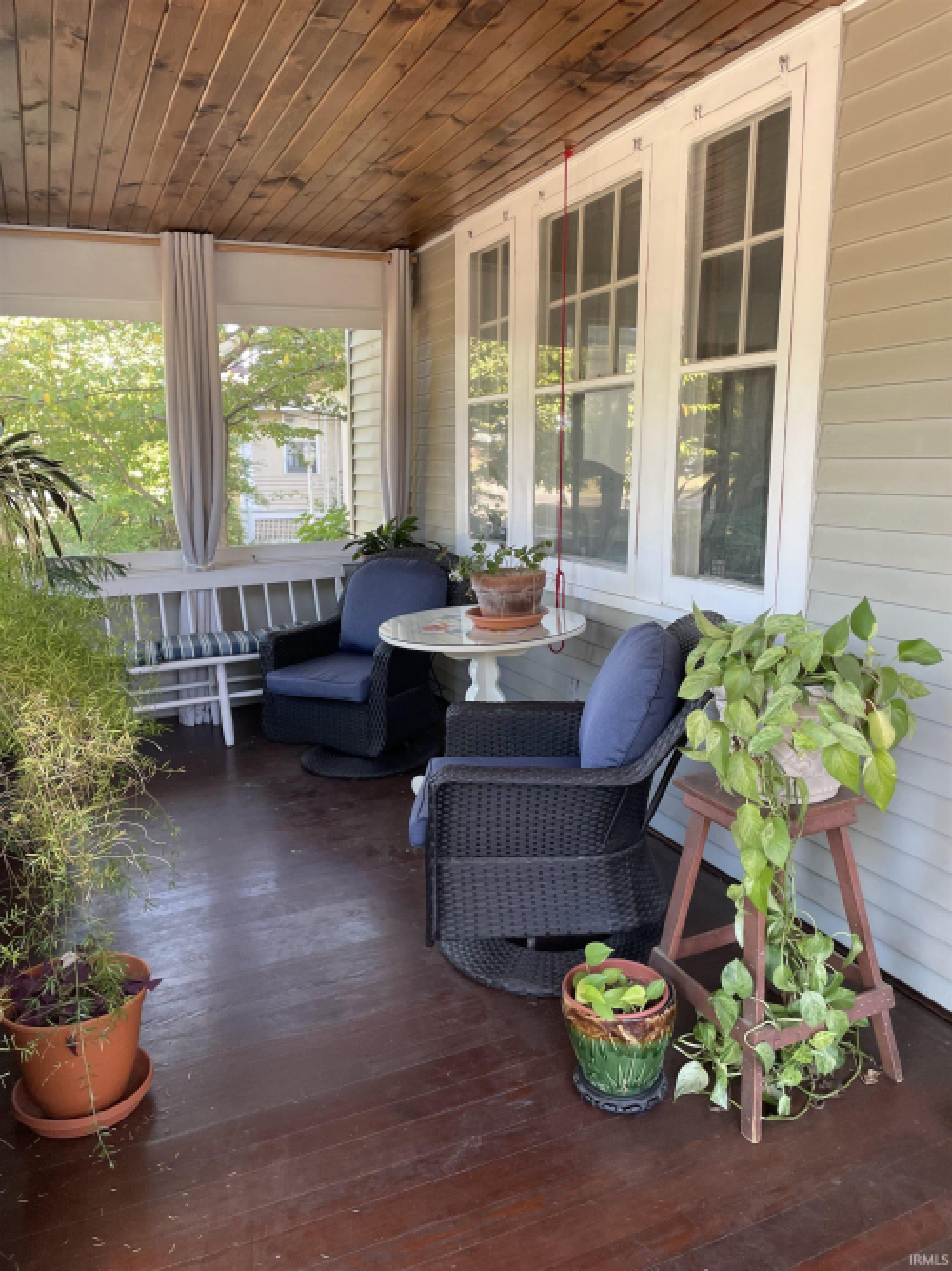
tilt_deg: -10.4
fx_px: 954
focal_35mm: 26
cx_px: 476
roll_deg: -0.4
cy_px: 636
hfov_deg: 53.0
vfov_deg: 67.3
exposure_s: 1/115
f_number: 1.6
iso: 125
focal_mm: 4.2
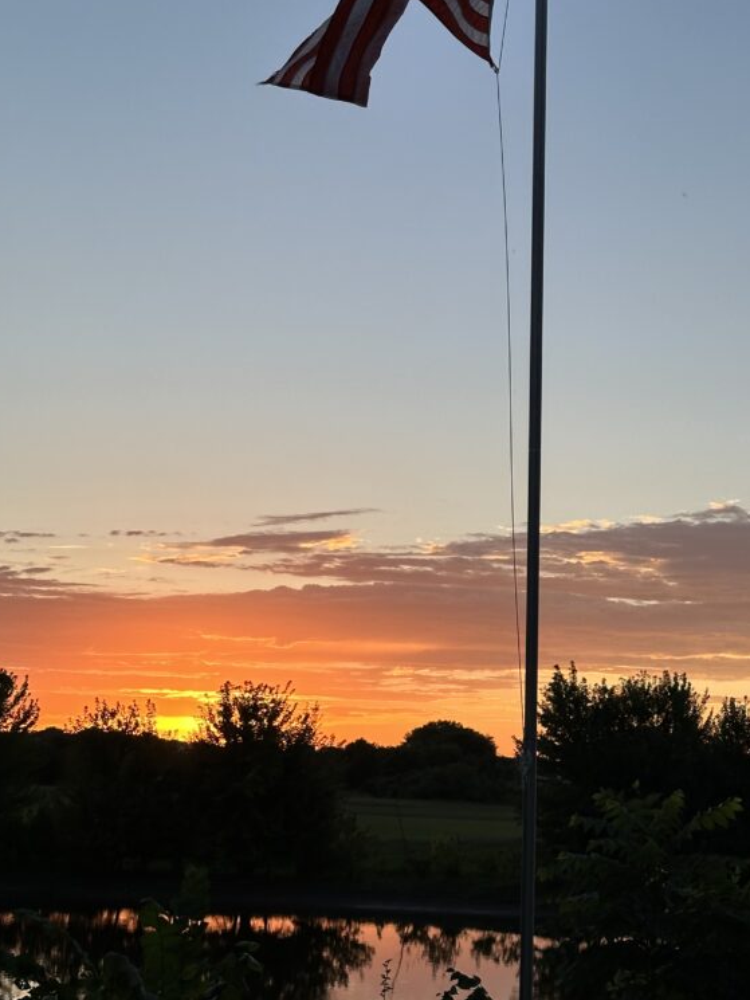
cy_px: 421
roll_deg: -3.0
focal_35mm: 66
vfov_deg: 29.3
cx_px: 436
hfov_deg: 22.2
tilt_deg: +11.2
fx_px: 1906
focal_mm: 6.86
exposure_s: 1/1062
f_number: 1.78
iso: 64
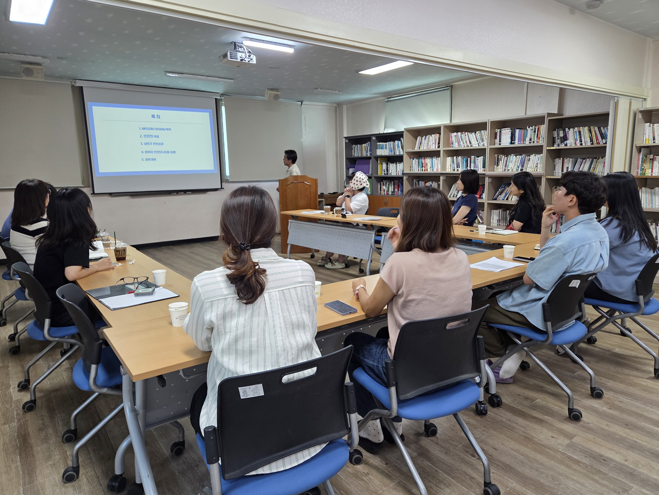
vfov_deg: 58.9
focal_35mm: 23
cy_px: 248
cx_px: 330
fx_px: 438
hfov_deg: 73.9
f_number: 1.8
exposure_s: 1/120
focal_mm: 5.4
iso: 160
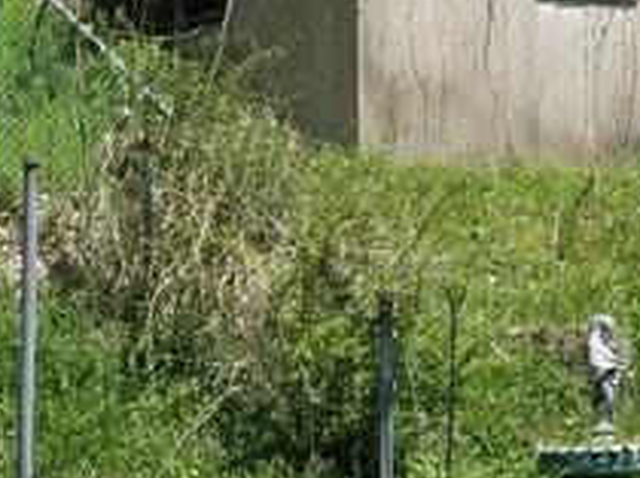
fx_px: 2345
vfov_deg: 11.1
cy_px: 752
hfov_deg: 14.7
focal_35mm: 127
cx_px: -265
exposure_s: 1/2169
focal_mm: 4.3
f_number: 1.7
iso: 50
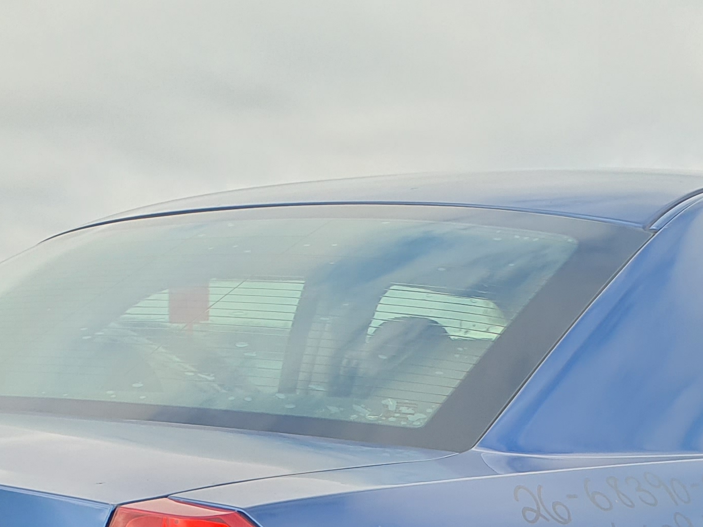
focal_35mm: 81
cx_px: 324
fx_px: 1645
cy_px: 774
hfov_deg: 24.1
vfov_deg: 16.7
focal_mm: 3.58
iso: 40
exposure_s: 1/910
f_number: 1.9
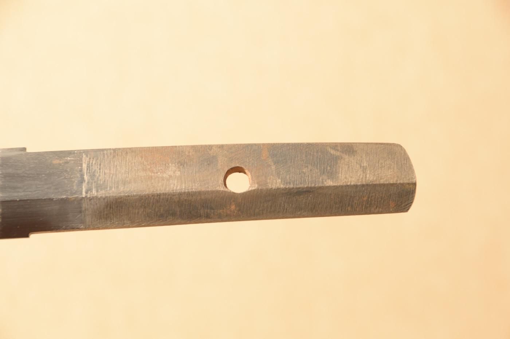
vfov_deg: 6.8
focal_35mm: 202
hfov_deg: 10.2
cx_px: 255
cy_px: 170
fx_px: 2866
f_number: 11
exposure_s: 1/1.6
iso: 400
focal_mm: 135
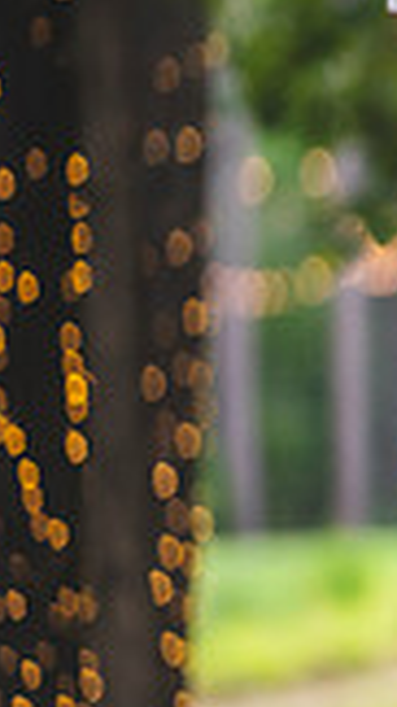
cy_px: 443
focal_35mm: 581
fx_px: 10884
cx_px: 1239
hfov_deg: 2.1
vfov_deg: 3.7
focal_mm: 155
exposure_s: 1/800
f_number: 2.8
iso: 1000
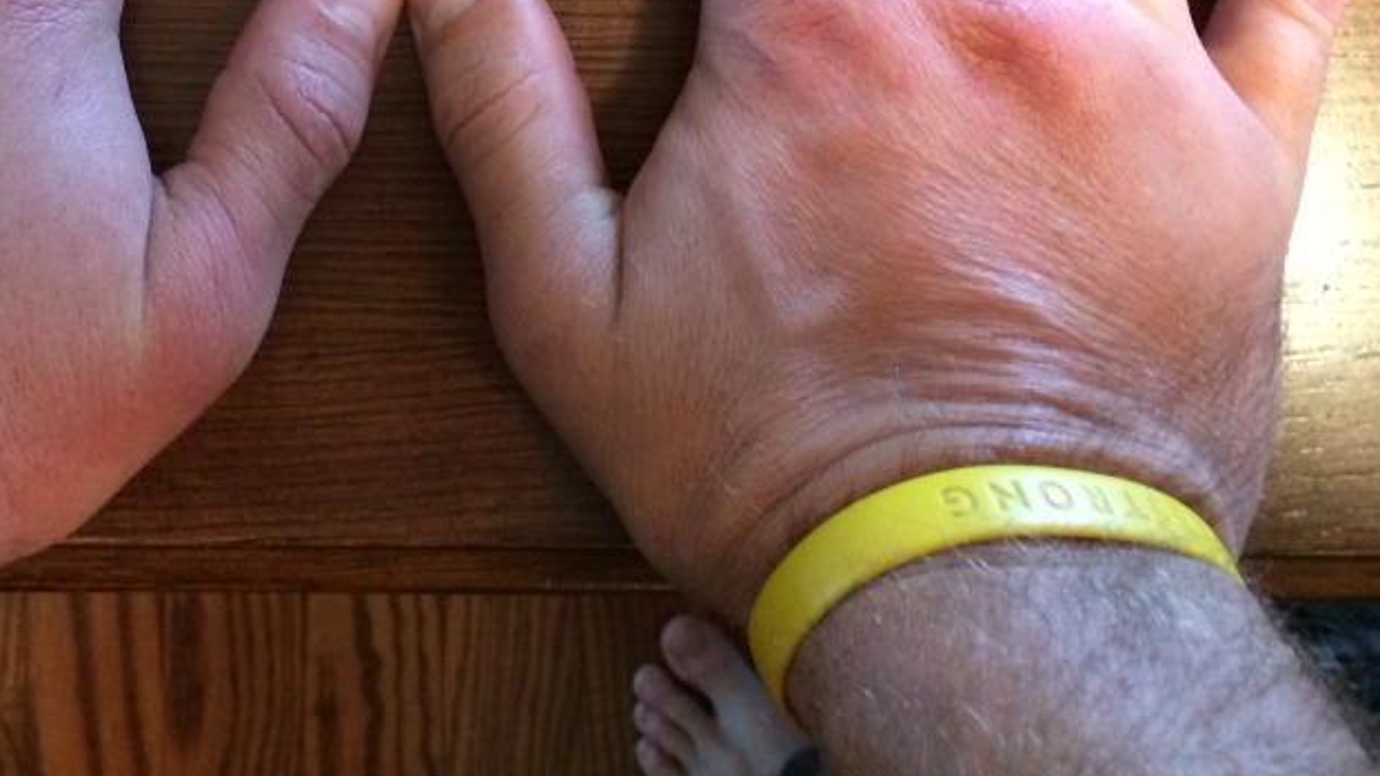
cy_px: -64
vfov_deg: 21.9
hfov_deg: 38.8
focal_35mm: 52
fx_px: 1903
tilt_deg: -85.3
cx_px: 351
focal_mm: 4.15
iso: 250
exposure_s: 1/17
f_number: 2.2
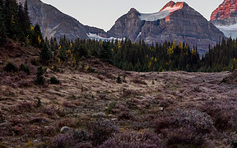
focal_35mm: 64
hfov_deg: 31.2
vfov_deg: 20.3
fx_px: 413
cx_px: 188
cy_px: 77
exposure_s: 1/60
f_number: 5.6
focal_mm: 15
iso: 500
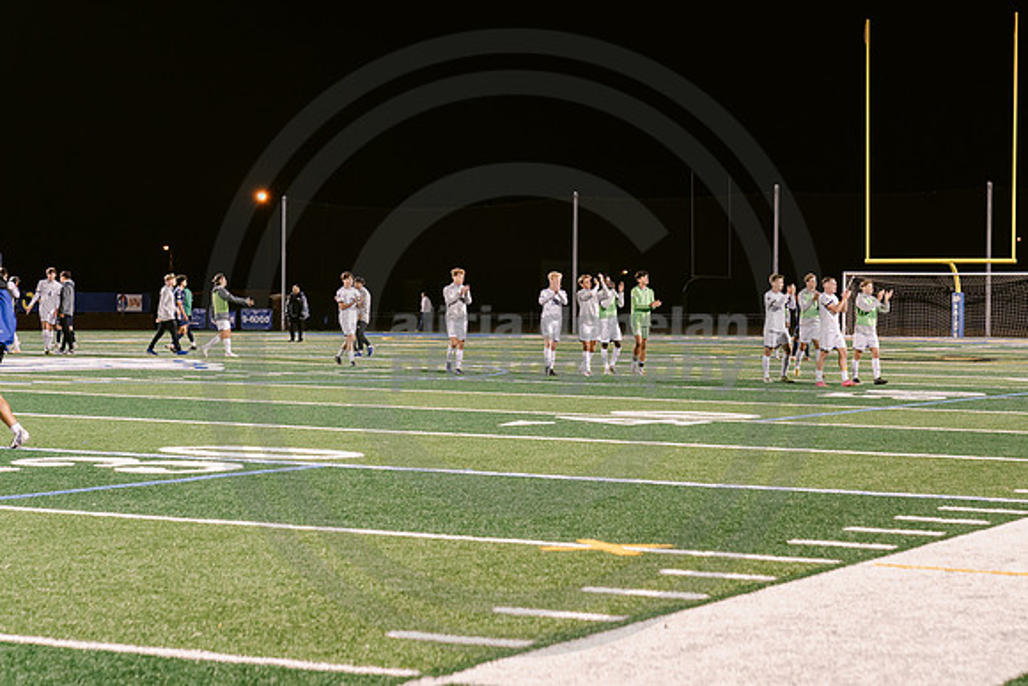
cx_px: 632
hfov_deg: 23.5
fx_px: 2460
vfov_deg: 15.9
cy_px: 334
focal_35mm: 86
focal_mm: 70
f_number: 4
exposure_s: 1/160
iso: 2500
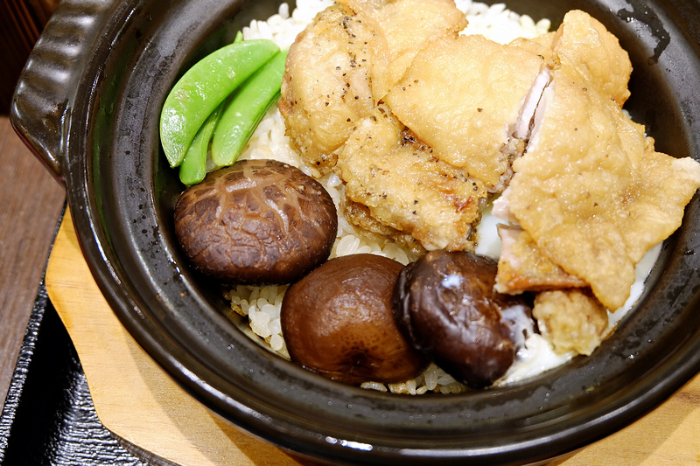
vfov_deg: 31.9
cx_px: 350
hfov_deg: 46.4
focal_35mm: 42
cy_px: 233
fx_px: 816
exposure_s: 1/8.5
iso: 800
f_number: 4.5
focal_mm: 28.2
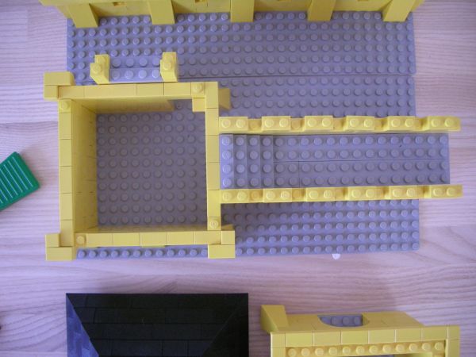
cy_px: 178
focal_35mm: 36
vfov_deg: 39.7
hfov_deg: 51.4
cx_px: 238
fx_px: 495
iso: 400
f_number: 2.7
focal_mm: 7.5
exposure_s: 1/11.2
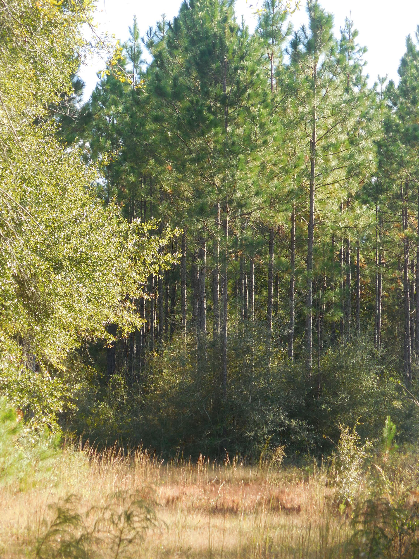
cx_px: 210
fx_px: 2760
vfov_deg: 11.6
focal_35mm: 171
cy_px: 280
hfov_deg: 8.7
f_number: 5.5
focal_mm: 30.7
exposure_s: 1/100
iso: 125
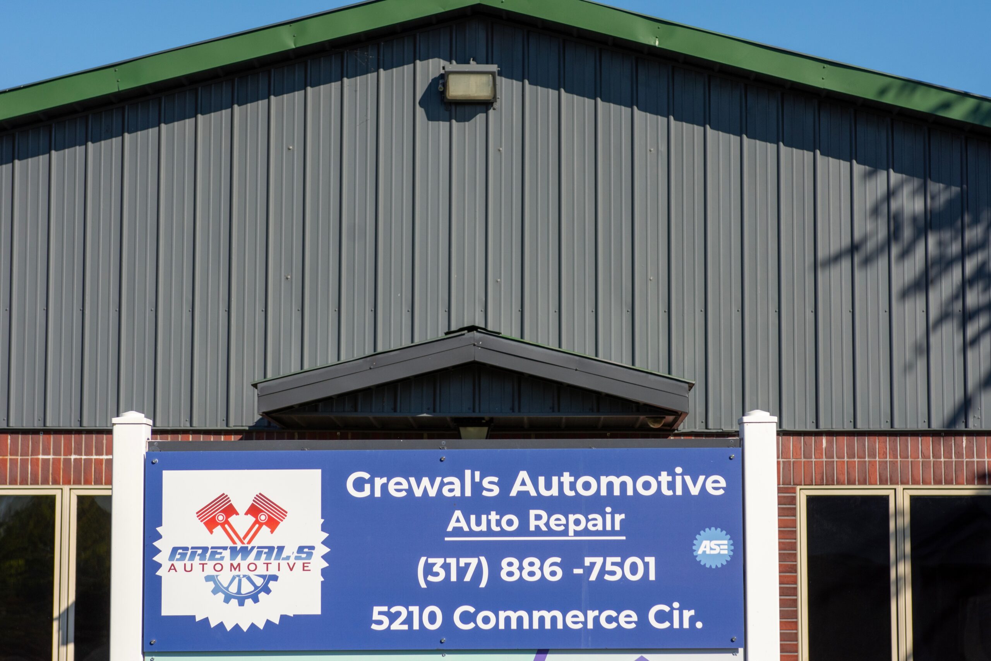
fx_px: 2890
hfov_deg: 19.5
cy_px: 330
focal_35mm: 105
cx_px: 496
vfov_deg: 13.0
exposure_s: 1/1600
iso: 250
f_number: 5.6
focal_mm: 70
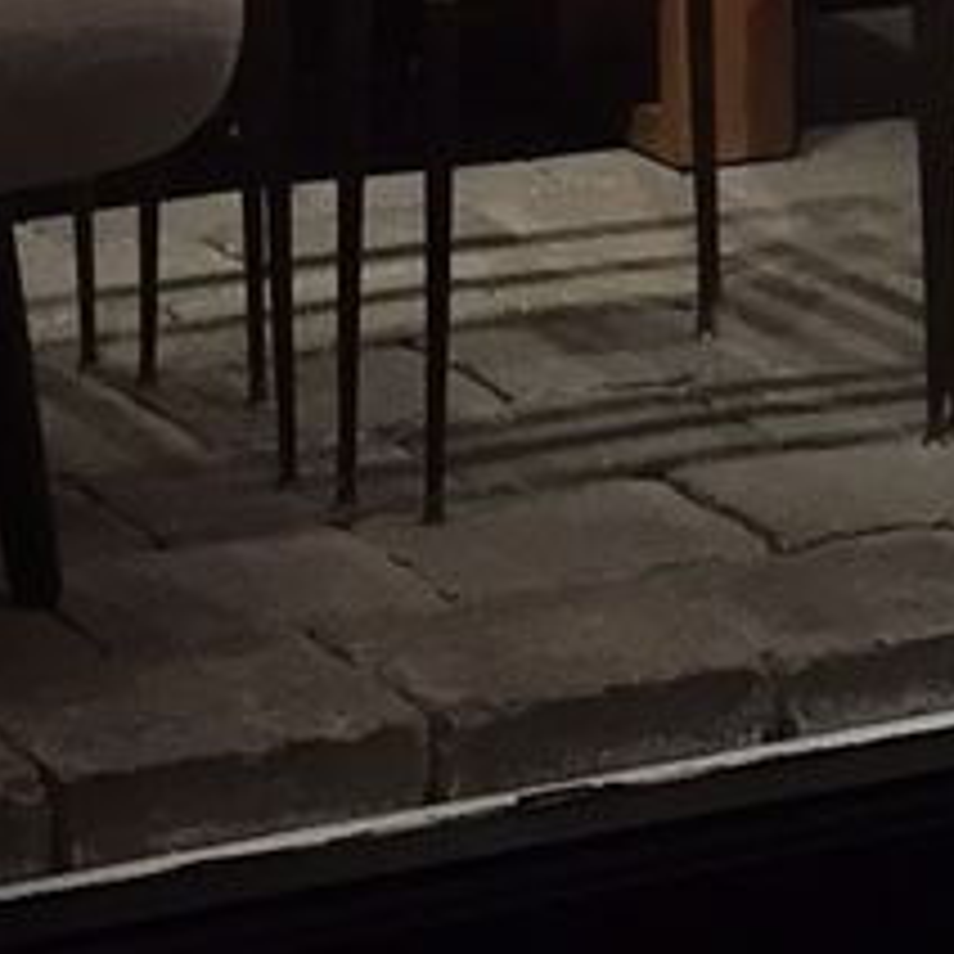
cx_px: 423
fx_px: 4833
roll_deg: +1.0
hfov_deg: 11.3
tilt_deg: +3.4
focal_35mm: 155
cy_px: -1305
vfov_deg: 9.9
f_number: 2.2
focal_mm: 4.15
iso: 64
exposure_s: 1/30
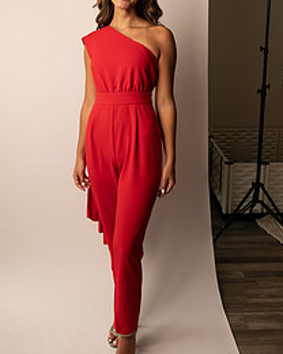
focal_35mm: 39
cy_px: 118
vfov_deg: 46.1
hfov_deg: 38.2
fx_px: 408
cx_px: 127
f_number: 3.2
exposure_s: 1/160
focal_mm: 24
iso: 100
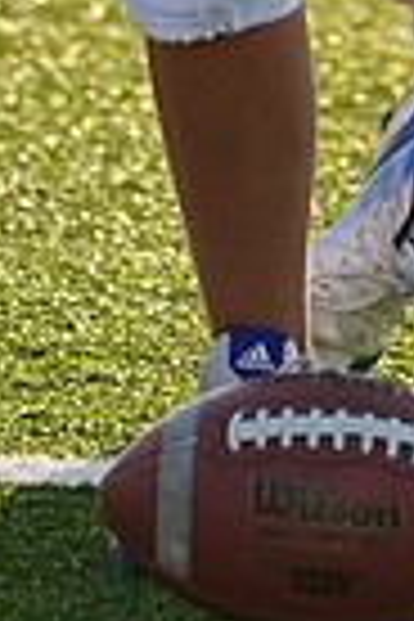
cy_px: -652
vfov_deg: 2.4
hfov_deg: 1.6
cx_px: 382
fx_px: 14523
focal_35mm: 842
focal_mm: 200
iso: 100
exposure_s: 1/250
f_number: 5.6
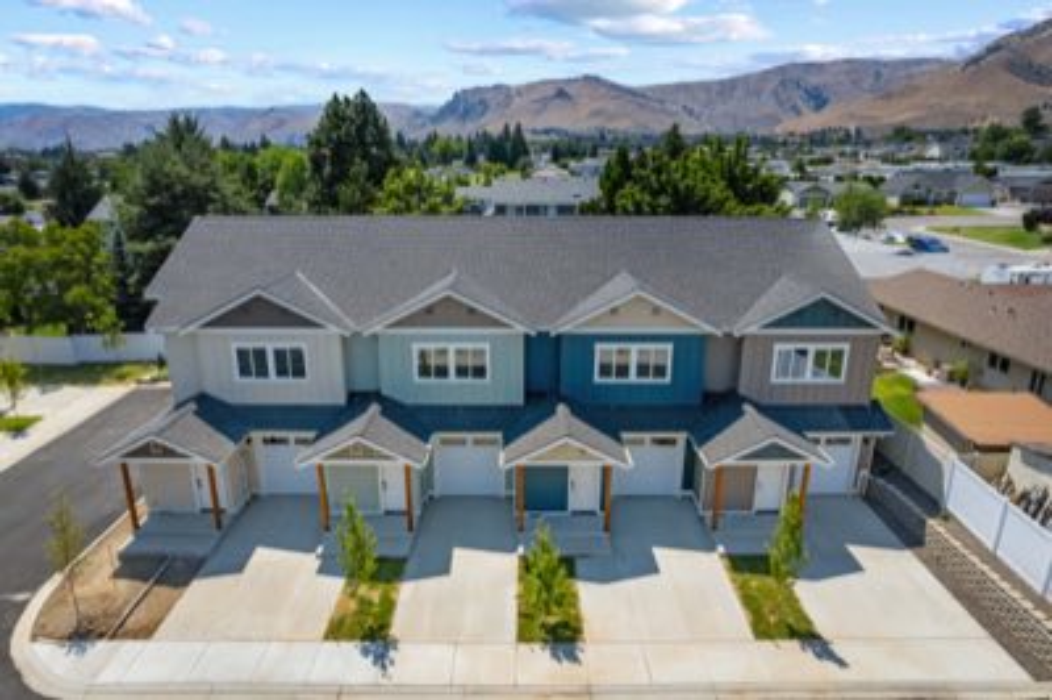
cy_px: 350
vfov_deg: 57.1
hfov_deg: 78.6
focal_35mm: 22
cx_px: 526
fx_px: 642
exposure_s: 1/2000
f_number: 2.8
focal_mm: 8.38
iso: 110
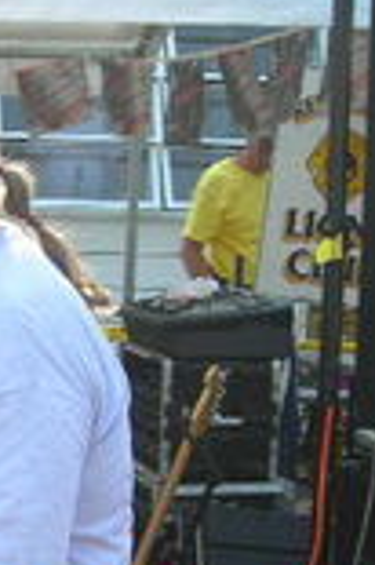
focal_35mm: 102
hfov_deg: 12.9
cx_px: -124
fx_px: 1597
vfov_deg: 20.0
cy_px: 379
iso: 50
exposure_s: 1/202
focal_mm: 6.3
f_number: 3.2
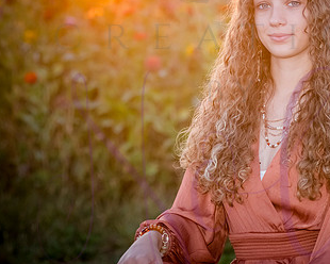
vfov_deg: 7.3
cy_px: 89
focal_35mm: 211
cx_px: 250
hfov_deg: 9.1
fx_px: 2061
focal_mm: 120
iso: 1250
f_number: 4
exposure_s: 1/500
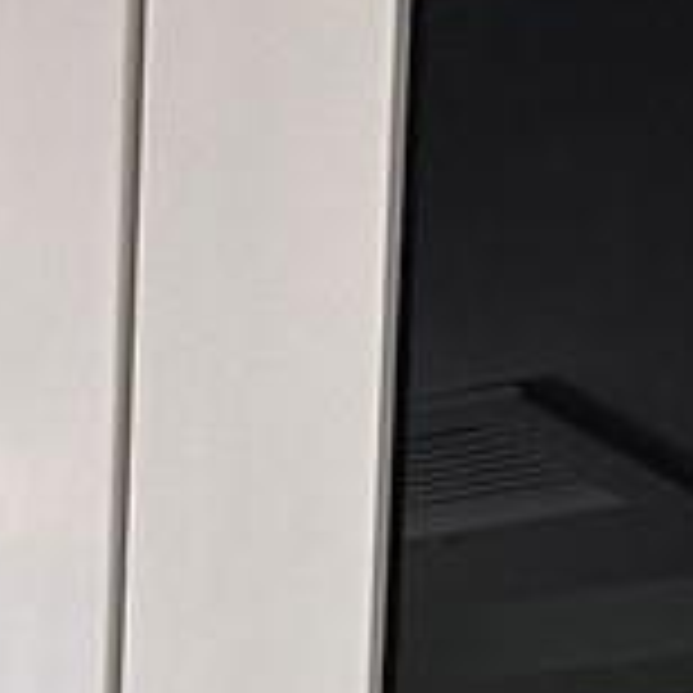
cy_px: 2367
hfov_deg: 7.2
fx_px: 4983
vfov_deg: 6.8
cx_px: -1296
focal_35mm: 220
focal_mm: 6.86
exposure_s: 1/120
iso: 125
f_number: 1.78
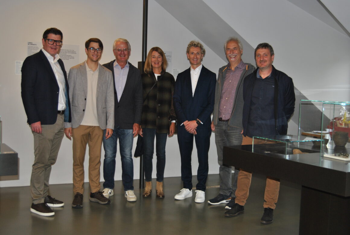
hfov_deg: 42.3
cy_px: 118
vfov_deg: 29.0
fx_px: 453
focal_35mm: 46
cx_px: 175
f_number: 4.2
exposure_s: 1/60
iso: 200
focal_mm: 31
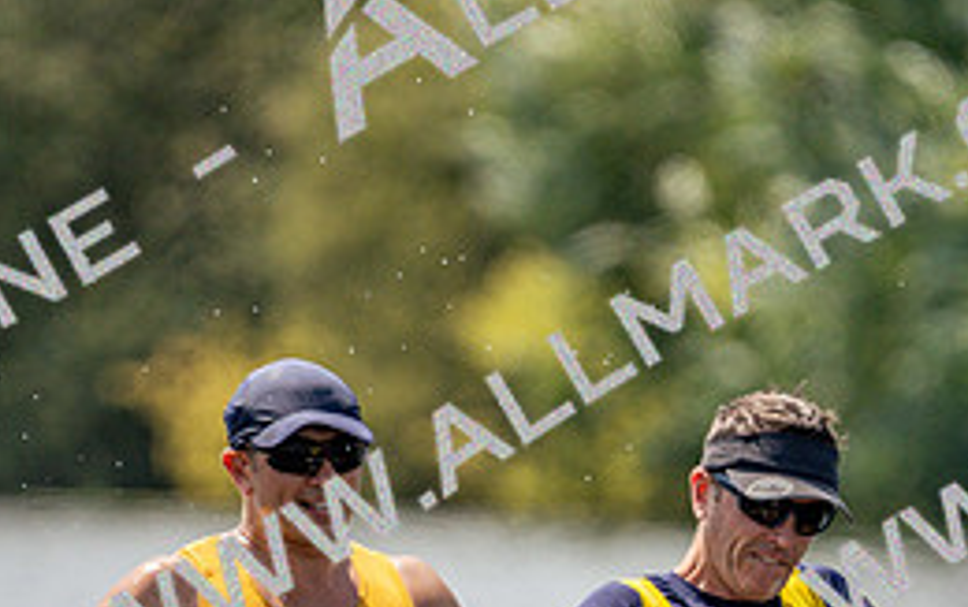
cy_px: 687
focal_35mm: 1363
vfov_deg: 1.0
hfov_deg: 1.5
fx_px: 35989
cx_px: 529
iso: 400
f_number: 6.3
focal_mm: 600
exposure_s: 1/2000
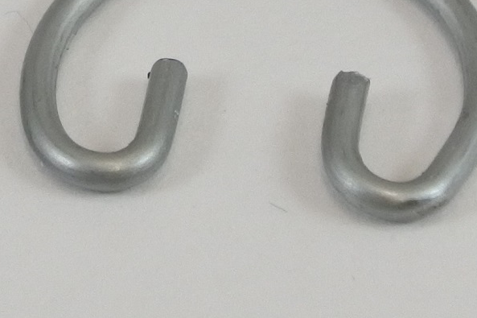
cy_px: 22
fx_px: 3378
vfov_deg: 5.4
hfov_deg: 8.1
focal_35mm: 255
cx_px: 94
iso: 400
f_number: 5.6
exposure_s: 1/125
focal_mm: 30
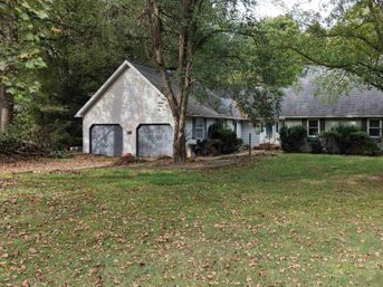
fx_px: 387
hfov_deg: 50.9
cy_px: 130
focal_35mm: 35
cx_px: 278
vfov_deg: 40.6
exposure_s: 1/640
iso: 280
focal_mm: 8.67
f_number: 1.8
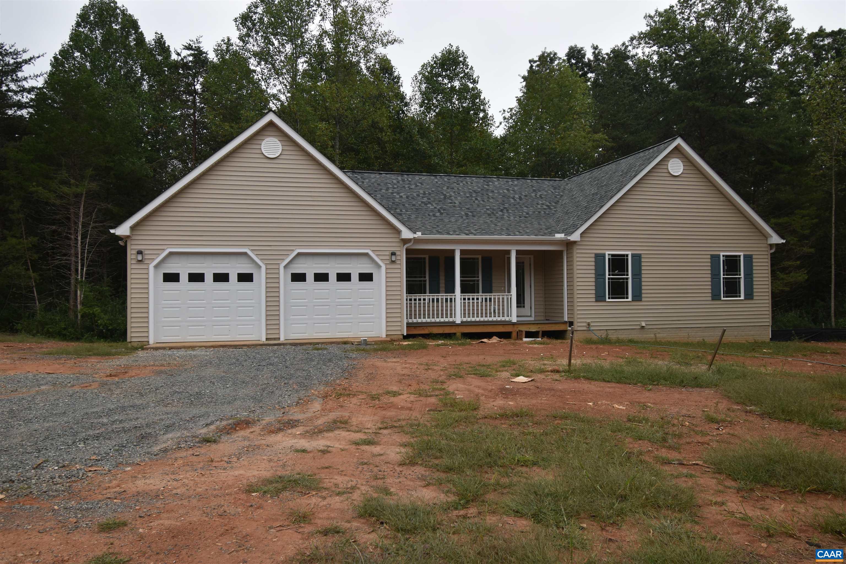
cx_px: 423
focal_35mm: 27
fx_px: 634
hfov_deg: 67.4
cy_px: 282
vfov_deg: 47.9
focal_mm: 18
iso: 200
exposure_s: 1/250
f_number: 7.1
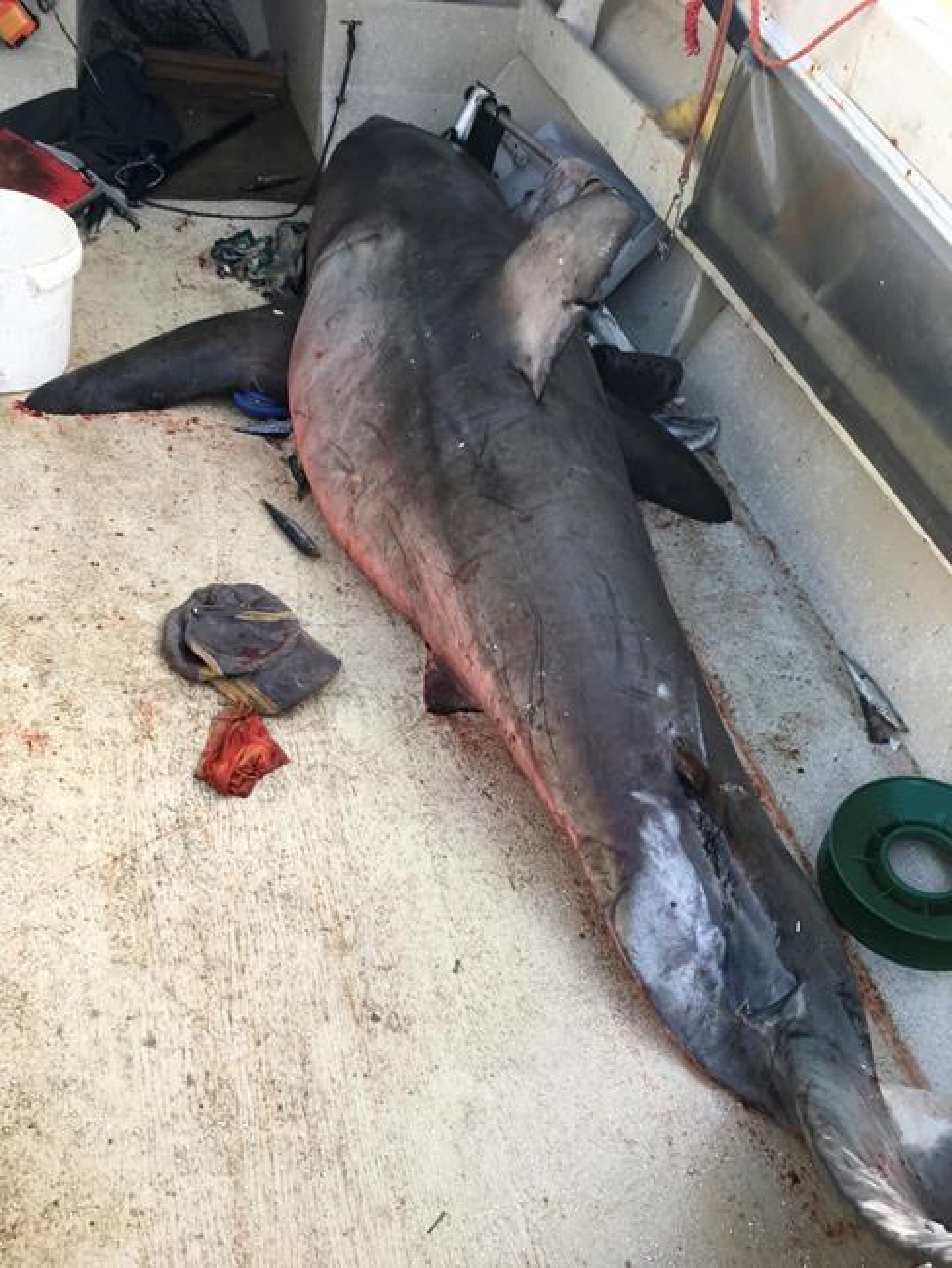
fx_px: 1063
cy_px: 634
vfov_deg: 61.6
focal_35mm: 29
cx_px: 476
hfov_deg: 48.3
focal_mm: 4.15
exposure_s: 1/134
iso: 25
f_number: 2.2
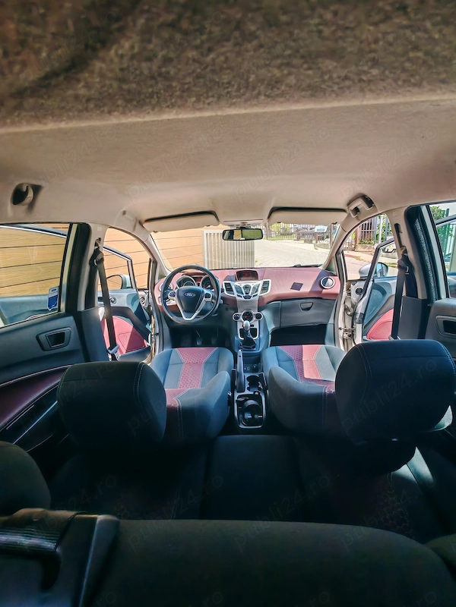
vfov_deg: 94.5
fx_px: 281
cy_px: 304
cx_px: 228
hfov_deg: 78.1
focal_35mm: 16
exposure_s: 1/160
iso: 50
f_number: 2.2
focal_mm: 1.96
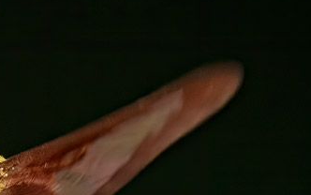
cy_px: 194
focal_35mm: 2300
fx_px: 19507
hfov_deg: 0.9
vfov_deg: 0.6
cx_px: -111
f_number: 8
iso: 4000
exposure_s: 1/3200
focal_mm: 500
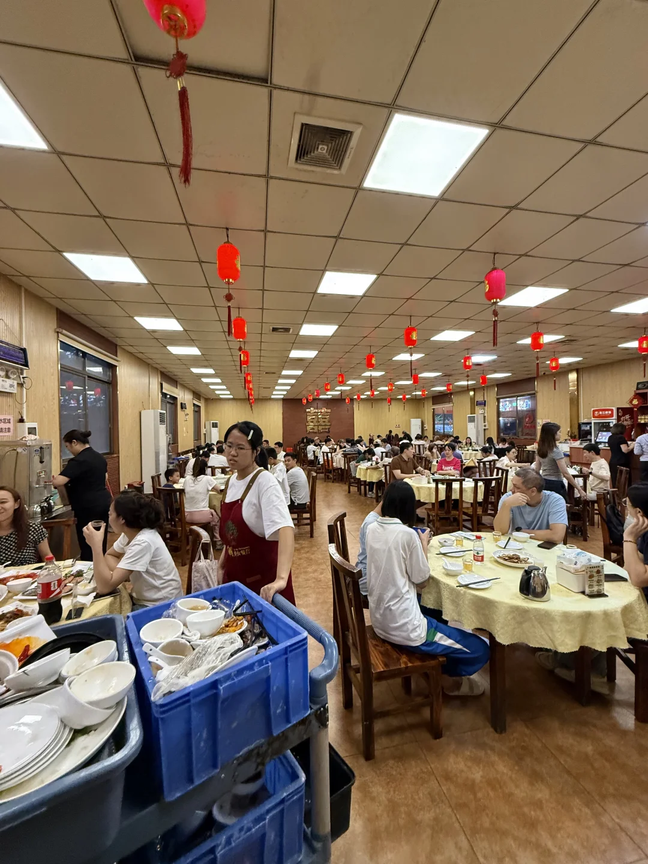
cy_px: 432
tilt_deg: -0.6
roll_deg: -0.3
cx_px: 324
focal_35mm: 14
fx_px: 349
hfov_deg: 85.7
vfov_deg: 102.1
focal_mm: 2.22
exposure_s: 1/100
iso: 320
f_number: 2.2
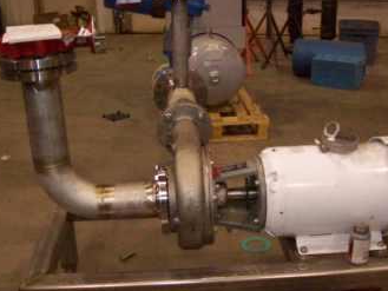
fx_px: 549
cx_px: 190
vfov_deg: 29.7
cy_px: 156
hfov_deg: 38.9
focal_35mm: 49
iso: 800
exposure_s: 1/128
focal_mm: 6
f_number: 2.7
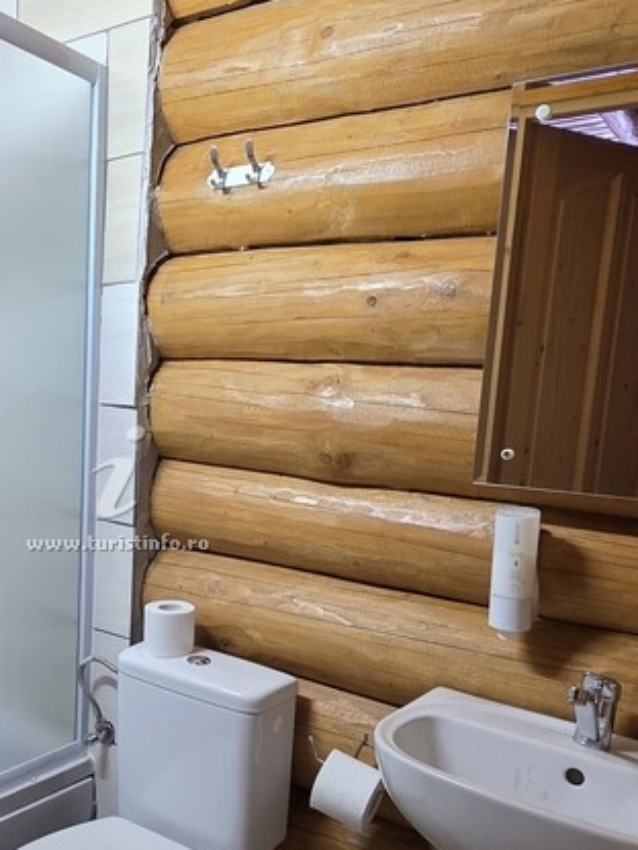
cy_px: 521
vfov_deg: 56.3
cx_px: 153
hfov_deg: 42.7
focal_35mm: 32
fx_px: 786
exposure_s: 1/50
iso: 200
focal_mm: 2.2
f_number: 1.9
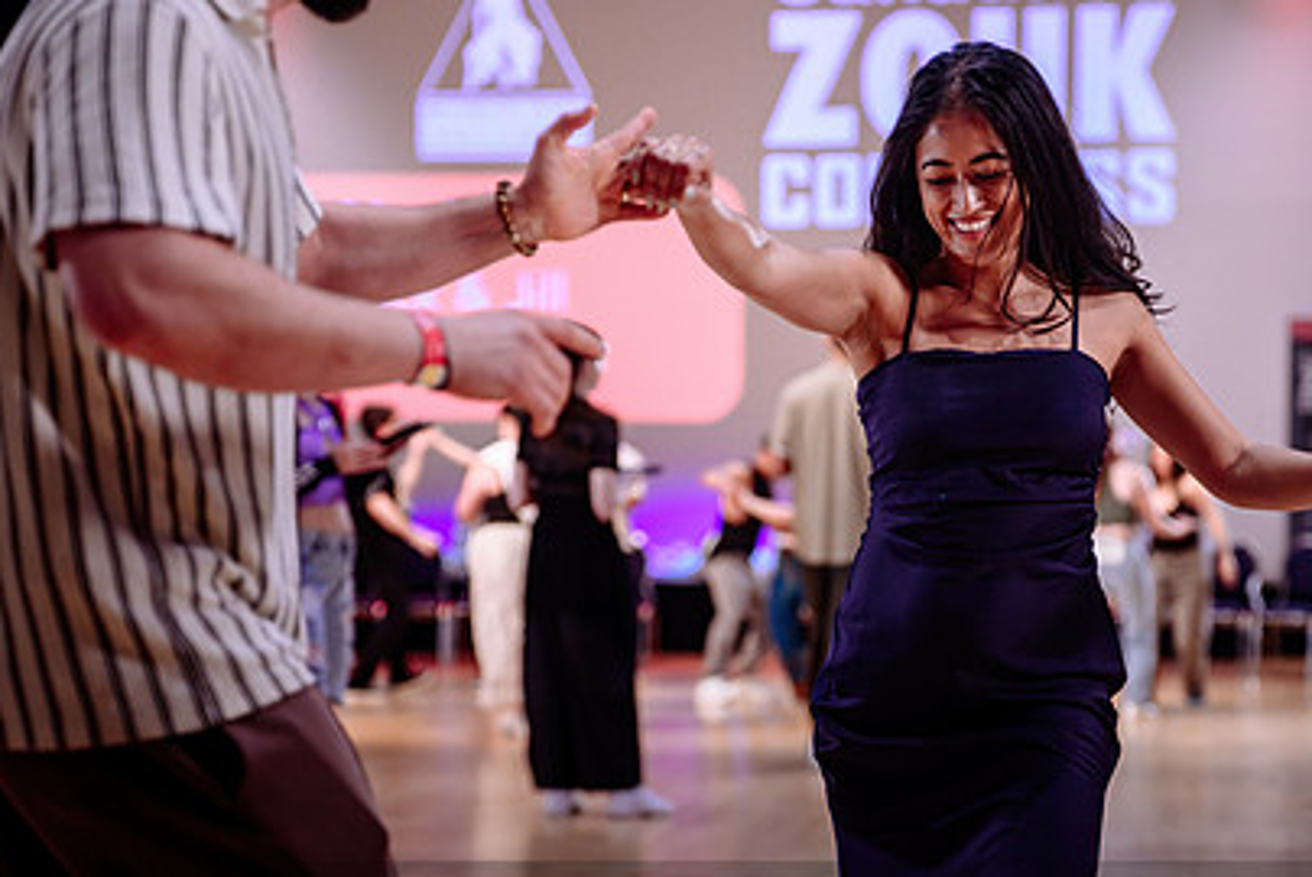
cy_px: 525
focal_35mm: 89
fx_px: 3246
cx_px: 825
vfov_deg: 15.4
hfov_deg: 22.8
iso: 1250
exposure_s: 1/250
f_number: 2
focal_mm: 62
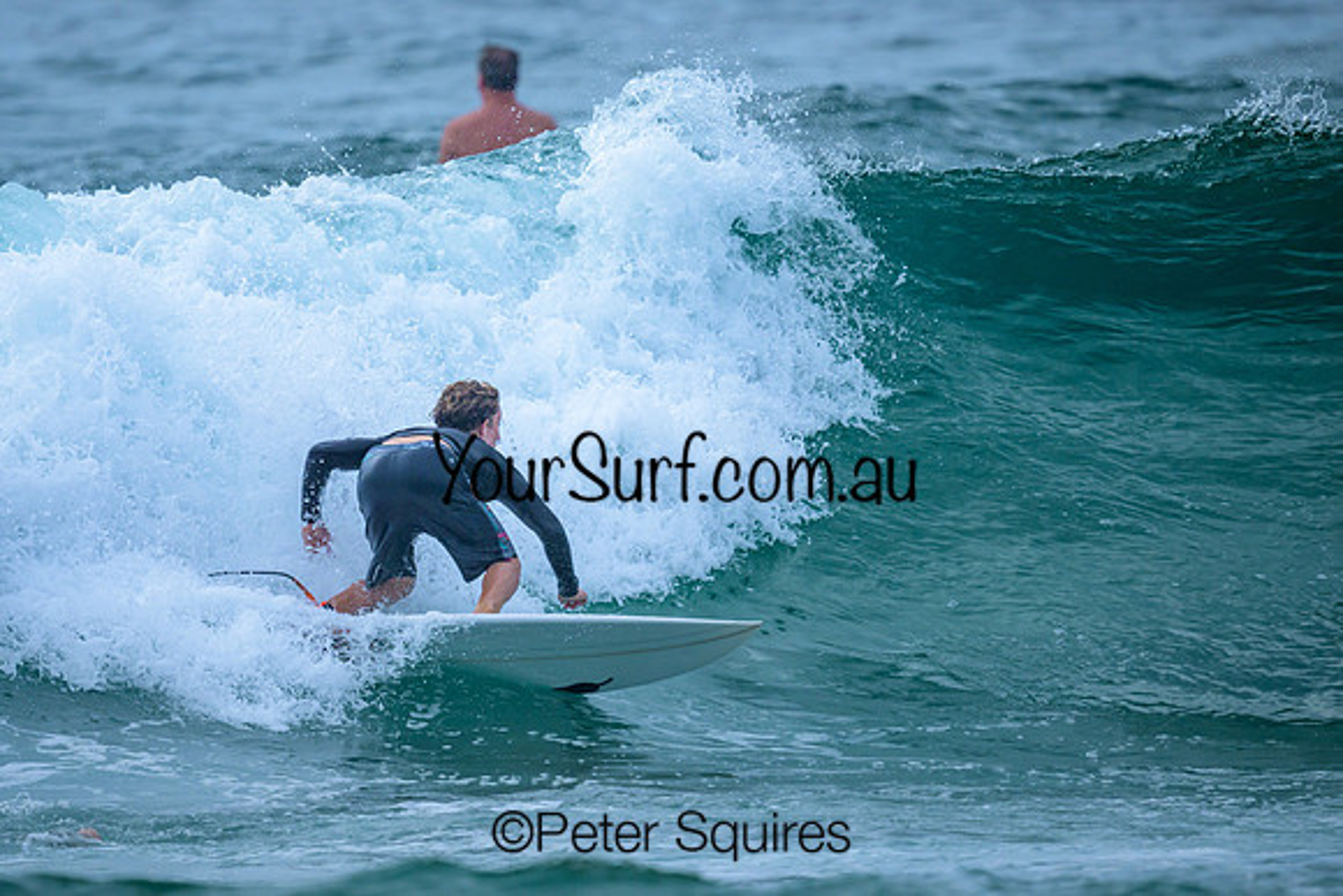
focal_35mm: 1098
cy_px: 404
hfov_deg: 1.9
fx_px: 40986
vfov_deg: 1.3
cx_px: 421
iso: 360
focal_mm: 800
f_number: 6.3
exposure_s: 1/3200
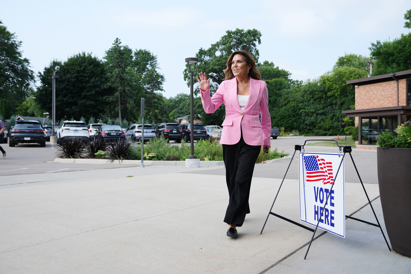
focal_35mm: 33
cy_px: 137
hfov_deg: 57.2
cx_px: 206
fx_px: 377
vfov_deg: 39.9
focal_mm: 33
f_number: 4
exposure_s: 1/500
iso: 100
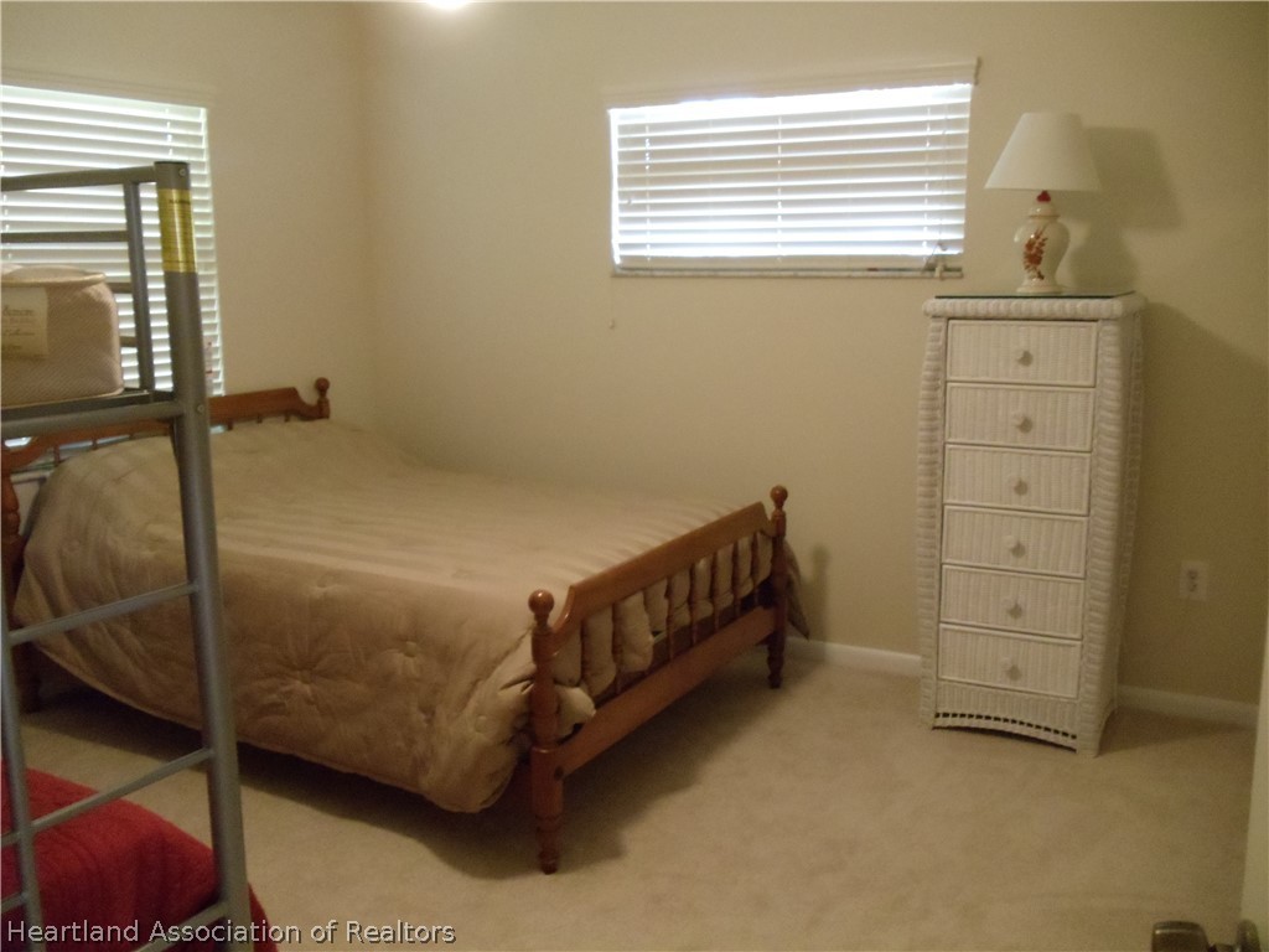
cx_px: 634
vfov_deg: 32.9
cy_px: 476
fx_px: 1613
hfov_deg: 42.9
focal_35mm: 44
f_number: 3.5
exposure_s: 1/20
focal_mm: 6
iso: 800
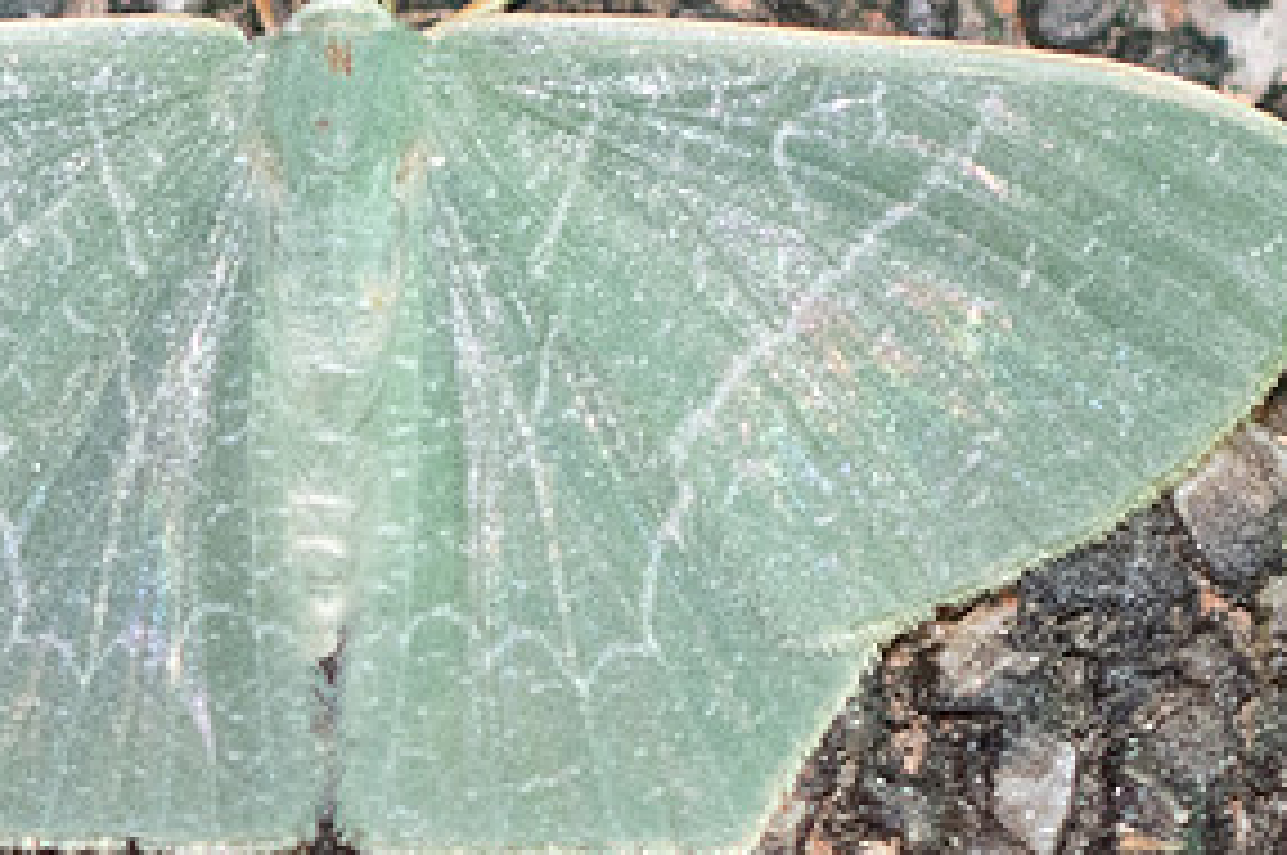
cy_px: 179
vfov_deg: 1.8
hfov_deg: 2.8
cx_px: 421
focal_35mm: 746
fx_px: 26639
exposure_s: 1/320
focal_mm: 90
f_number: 3.3
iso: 1000
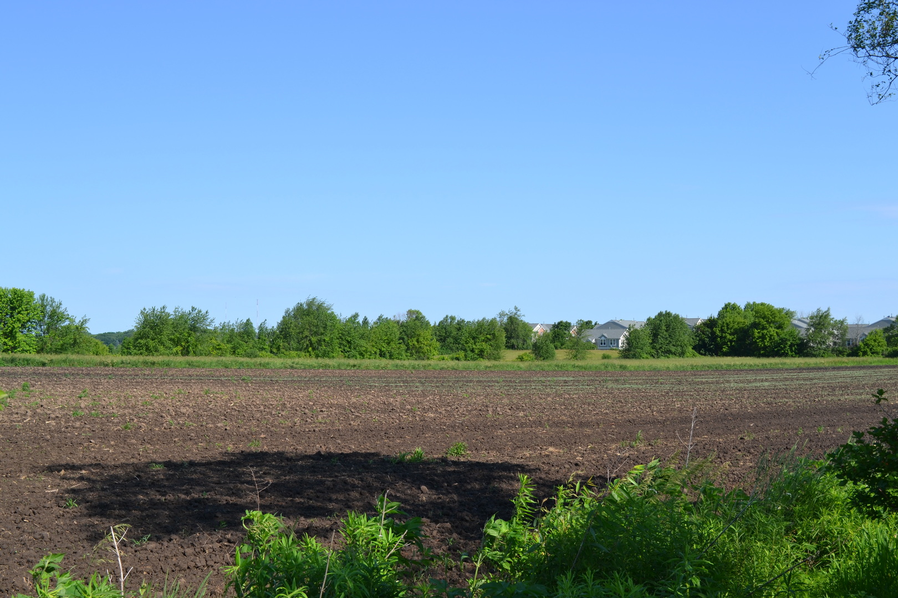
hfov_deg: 43.6
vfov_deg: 29.9
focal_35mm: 45
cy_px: 299
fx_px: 1122
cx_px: 449
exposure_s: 1/250
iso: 100
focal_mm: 30
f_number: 8
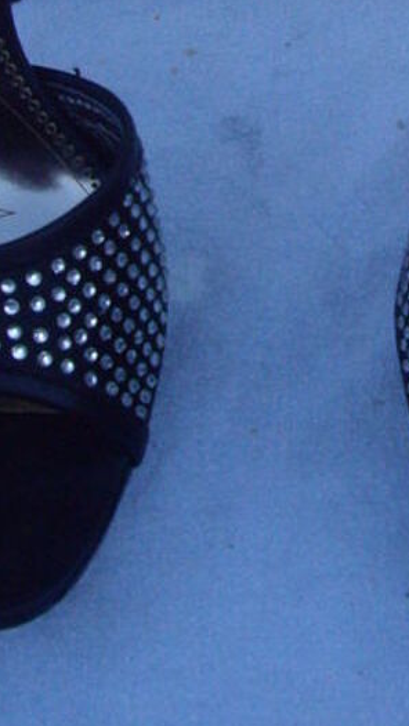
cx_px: 325
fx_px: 2024
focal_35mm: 105
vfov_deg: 19.9
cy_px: 42
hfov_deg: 11.5
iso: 200
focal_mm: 6.2
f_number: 2.7
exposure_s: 1/60
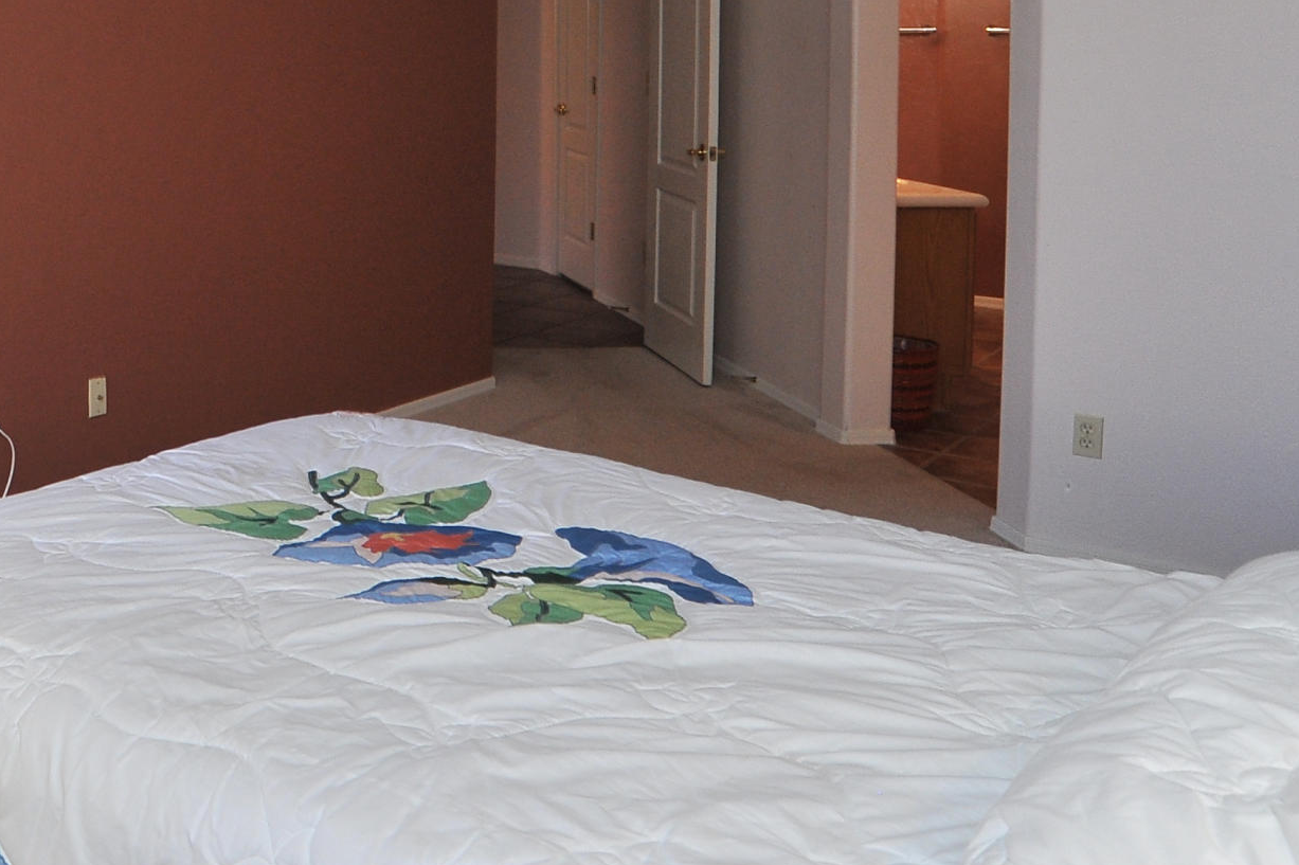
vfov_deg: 28.8
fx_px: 1587
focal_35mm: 44
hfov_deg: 39.6
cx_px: 18
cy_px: 31
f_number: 8
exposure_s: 1/30
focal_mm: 18
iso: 1000
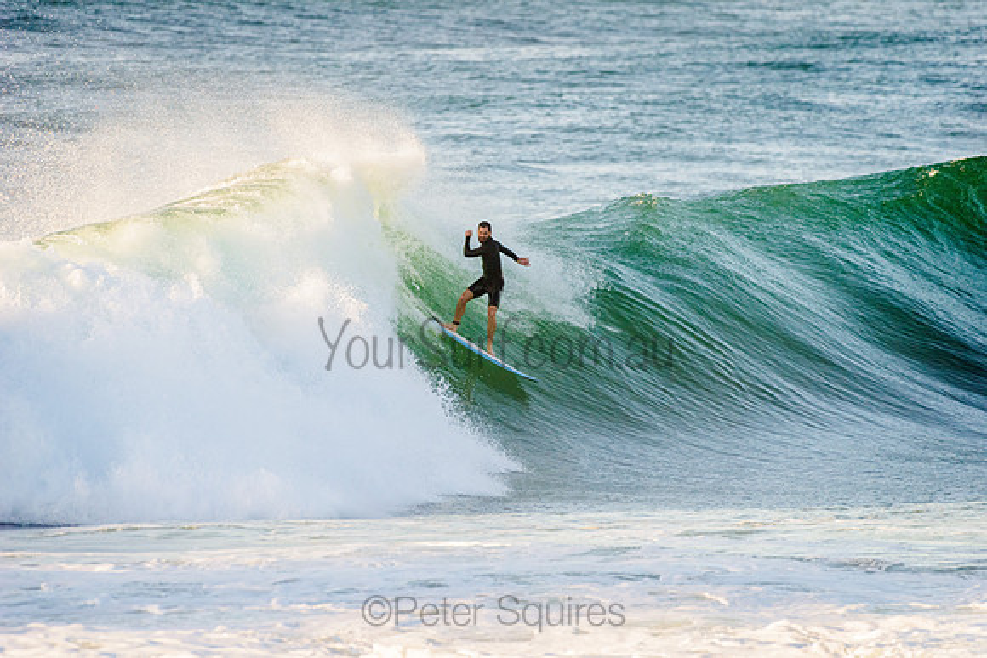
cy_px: 329
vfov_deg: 2.8
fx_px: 13714
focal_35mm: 500
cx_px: 494
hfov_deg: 4.1
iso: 320
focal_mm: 500
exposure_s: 1/1600
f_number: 5.6
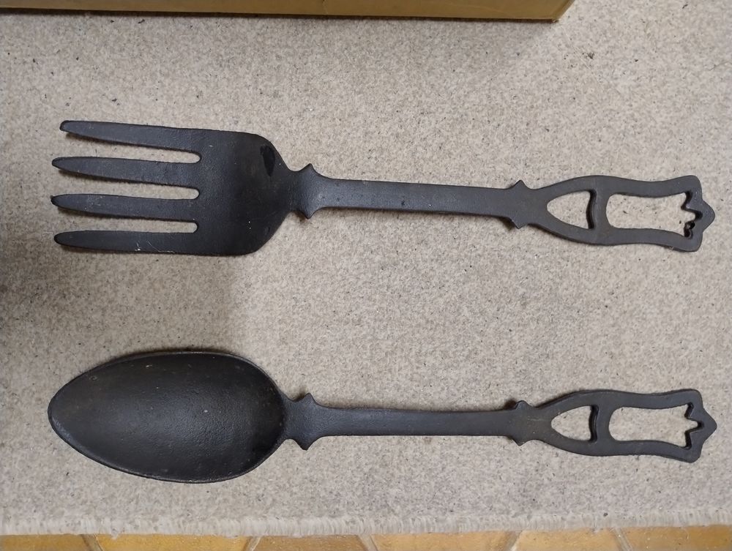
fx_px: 508
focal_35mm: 24
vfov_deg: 56.9
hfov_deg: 71.5
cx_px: 366
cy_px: 276
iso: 2166
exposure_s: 1/33.3
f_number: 1.8
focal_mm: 5.56
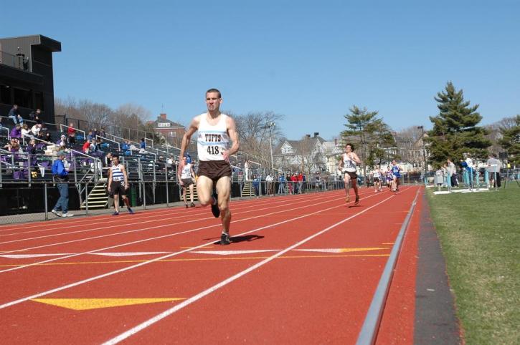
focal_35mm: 52
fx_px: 758
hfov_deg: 37.9
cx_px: 260
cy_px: 172
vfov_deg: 25.7
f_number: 5.6
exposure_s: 1/2000
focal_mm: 35
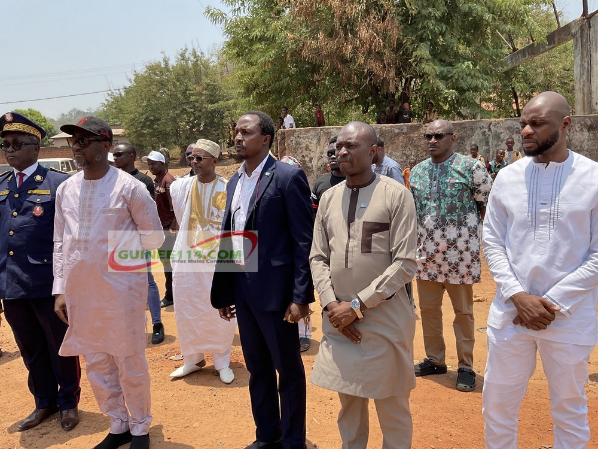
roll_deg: +3.1
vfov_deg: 48.2
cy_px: 224
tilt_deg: -6.8
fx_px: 501
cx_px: 299
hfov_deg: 61.7
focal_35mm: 29
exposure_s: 1/1035
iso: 16
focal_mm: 3
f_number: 1.8
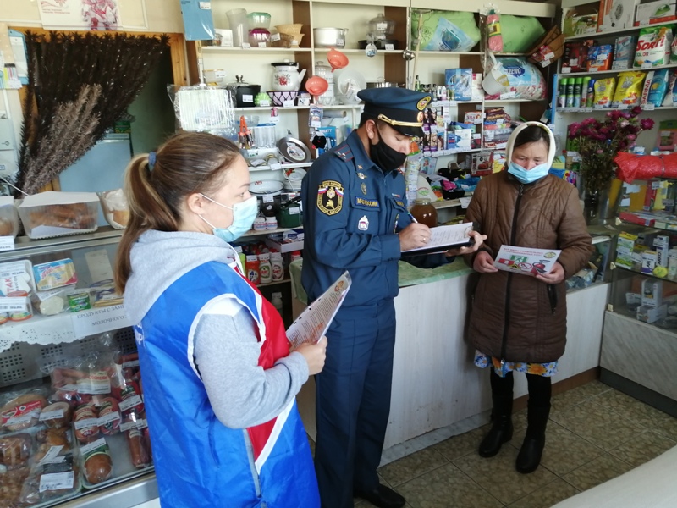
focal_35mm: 27
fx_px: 528
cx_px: 338
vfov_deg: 51.4
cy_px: 254
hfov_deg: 65.3
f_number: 1.8
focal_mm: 3.88
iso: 160
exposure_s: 1/33.3
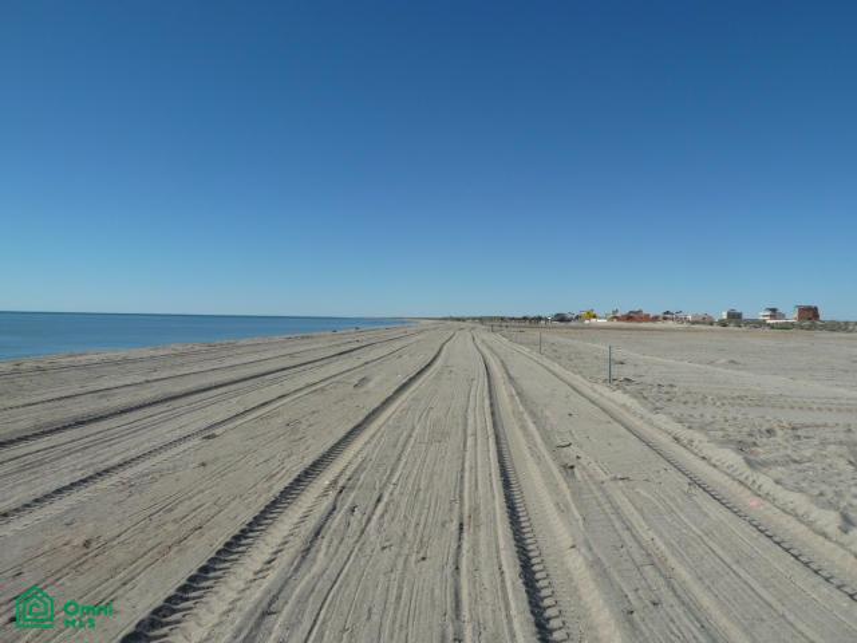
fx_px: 619
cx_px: 428
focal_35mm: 25
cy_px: 322
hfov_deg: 69.4
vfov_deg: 54.9
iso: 80
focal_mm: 4.1
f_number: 5.6
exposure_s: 1/640
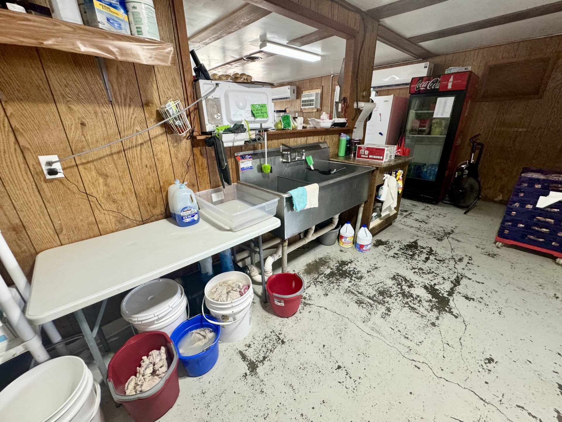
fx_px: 227
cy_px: 211
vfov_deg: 85.7
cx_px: 281
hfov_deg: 102.1
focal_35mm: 14
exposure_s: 1/120
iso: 250
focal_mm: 2.22
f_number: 2.2
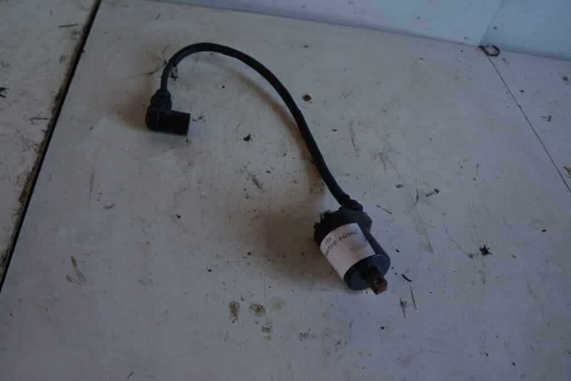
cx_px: 286
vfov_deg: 47.9
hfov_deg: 67.4
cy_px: 190
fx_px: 428
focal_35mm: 27
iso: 200
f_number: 4.5
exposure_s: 1/60
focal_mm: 18
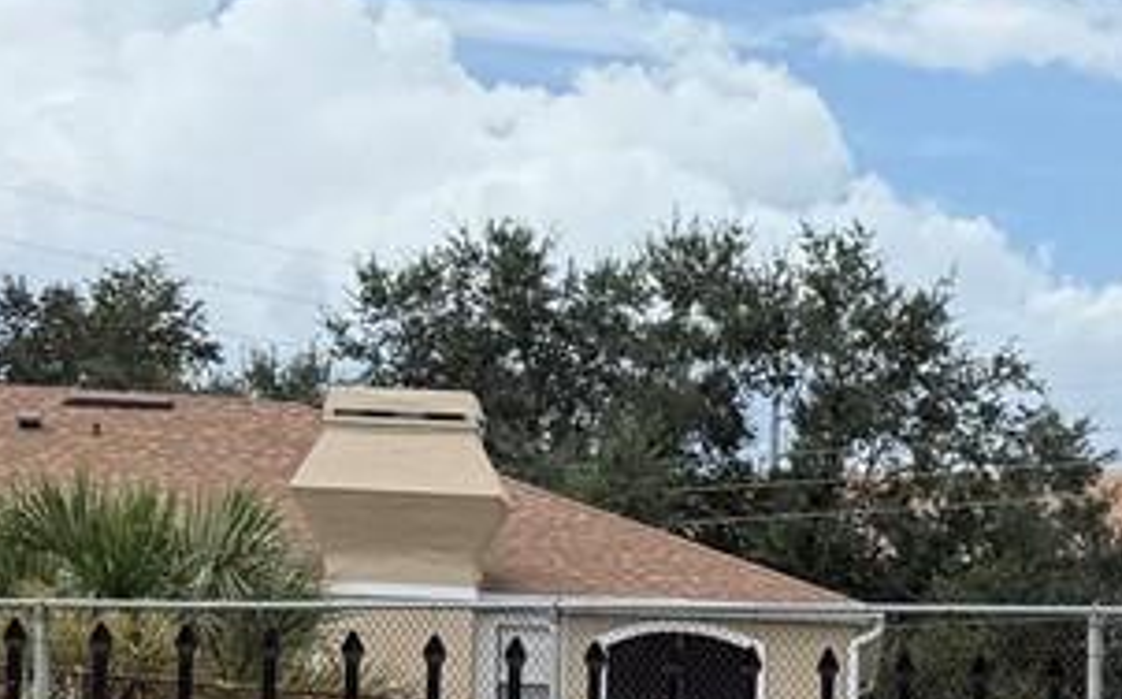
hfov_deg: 12.3
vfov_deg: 9.5
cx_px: 2690
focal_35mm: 135
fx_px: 4123
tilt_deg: +0.3
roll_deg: -0.8
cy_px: 959
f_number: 1.78
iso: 80
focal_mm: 6.76
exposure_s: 1/4673
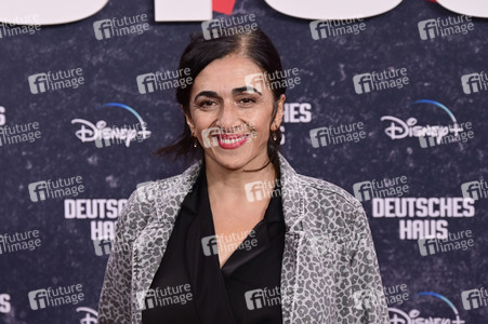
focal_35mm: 125
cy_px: 162
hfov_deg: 16.4
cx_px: 244
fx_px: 1693
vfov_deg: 11.0
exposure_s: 1/200
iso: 1600
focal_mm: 125
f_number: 6.3
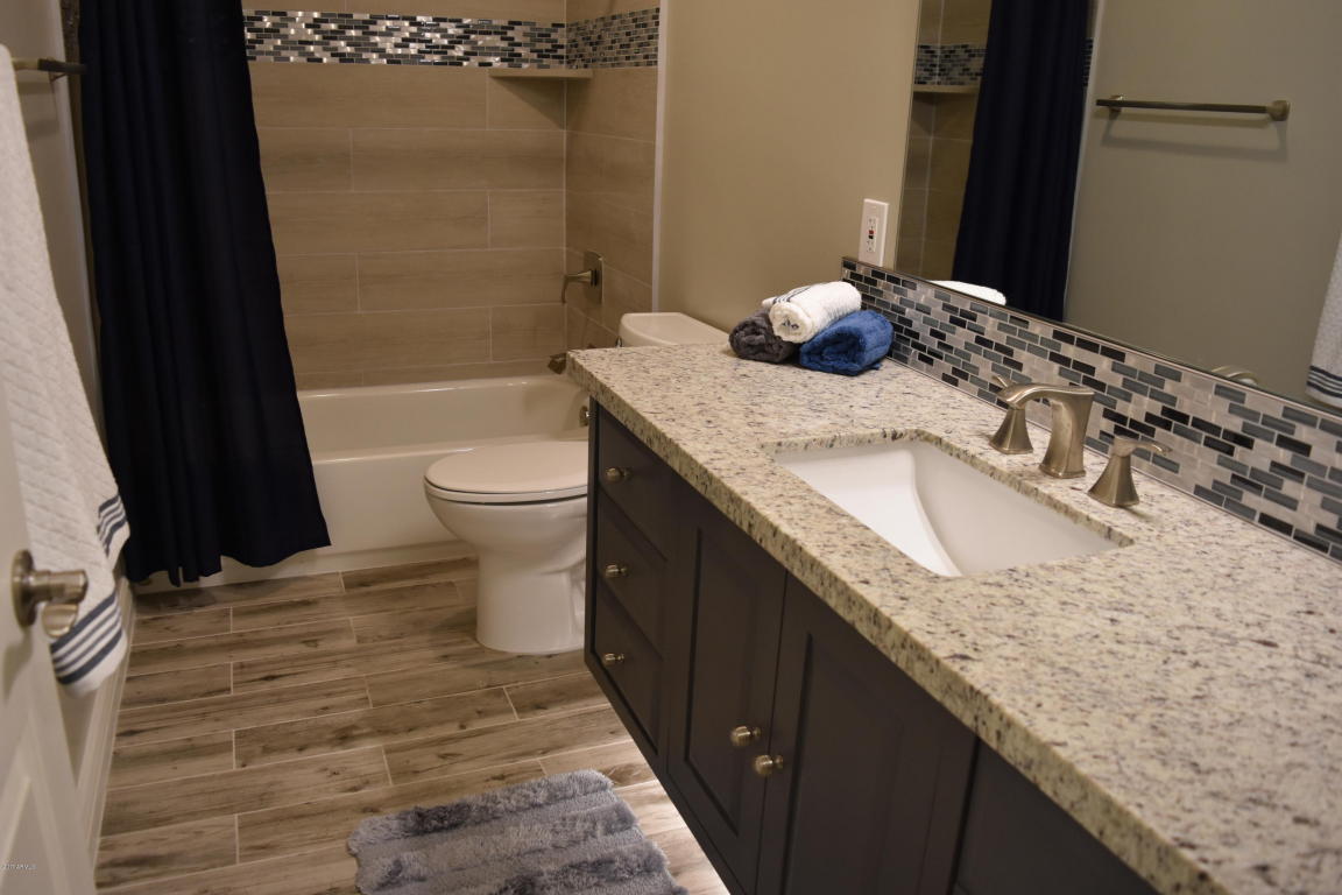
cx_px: 671
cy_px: 448
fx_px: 1006
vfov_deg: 47.9
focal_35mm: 27
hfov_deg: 67.4
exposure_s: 1/60
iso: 800
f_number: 4
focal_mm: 18
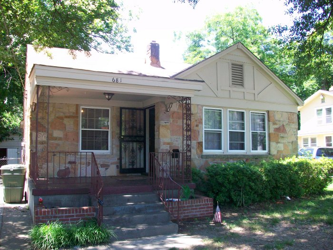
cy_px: 125
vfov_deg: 44.2
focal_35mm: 32
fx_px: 308
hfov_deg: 56.8
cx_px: 166
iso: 99
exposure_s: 1/125
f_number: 2.8
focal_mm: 5.7
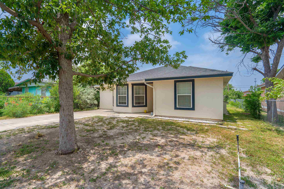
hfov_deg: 96.7
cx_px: 142
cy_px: 94
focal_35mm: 16
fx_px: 126
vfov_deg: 73.7
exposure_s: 1/320
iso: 200
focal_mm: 16
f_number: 7.1
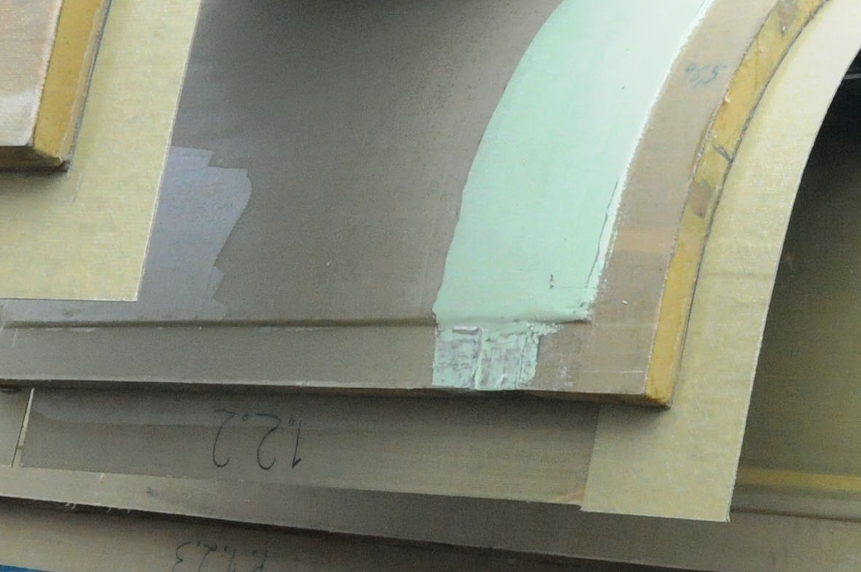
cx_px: 774
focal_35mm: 76
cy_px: 499
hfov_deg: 25.8
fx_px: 1815
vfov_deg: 17.7
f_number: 5.6
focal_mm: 14
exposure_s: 1/160
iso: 2000
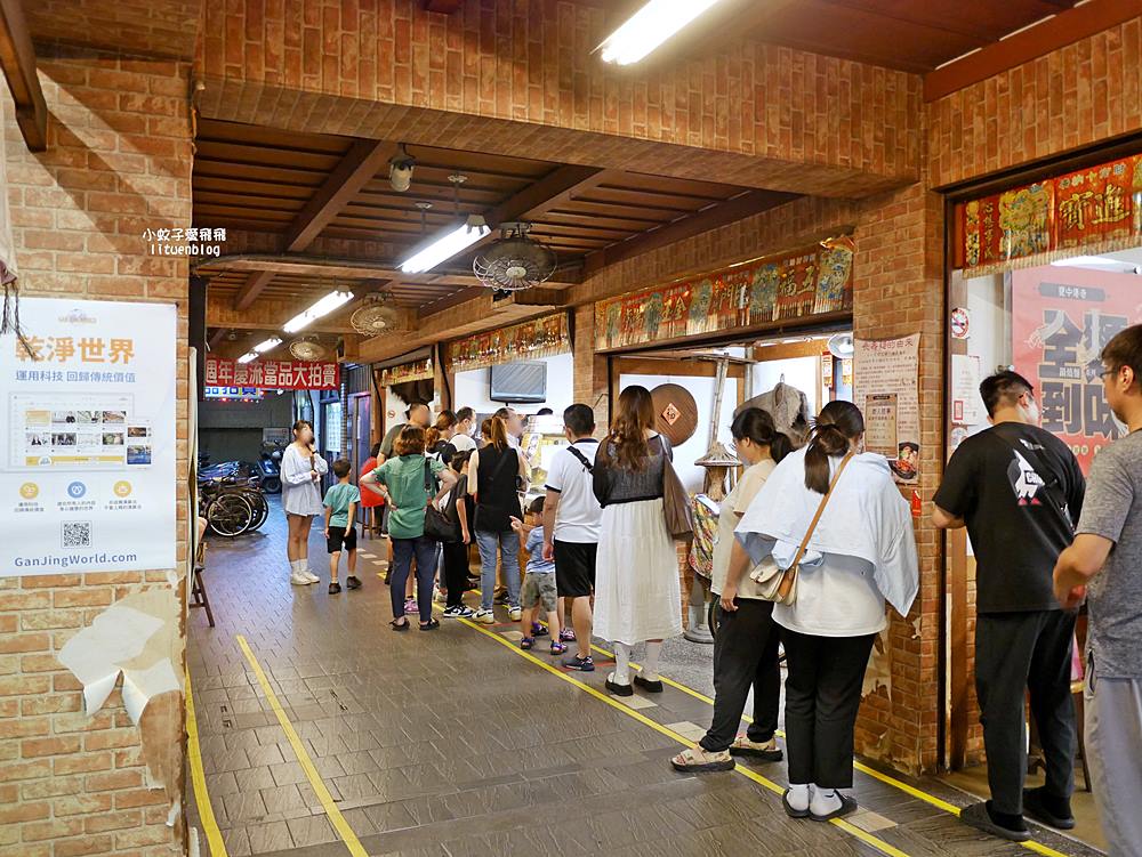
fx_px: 924
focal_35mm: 28
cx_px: 571
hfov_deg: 63.4
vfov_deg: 49.8
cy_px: 428
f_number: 2.5
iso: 1600
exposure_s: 1/60
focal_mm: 14
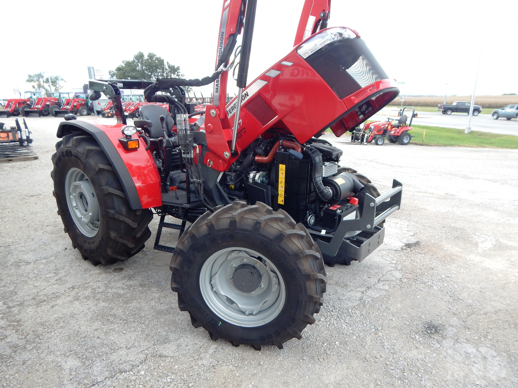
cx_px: 259
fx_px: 329
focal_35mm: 22
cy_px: 194
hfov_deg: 76.4
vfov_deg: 61.1
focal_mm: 4
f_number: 3
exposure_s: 1/160
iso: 125
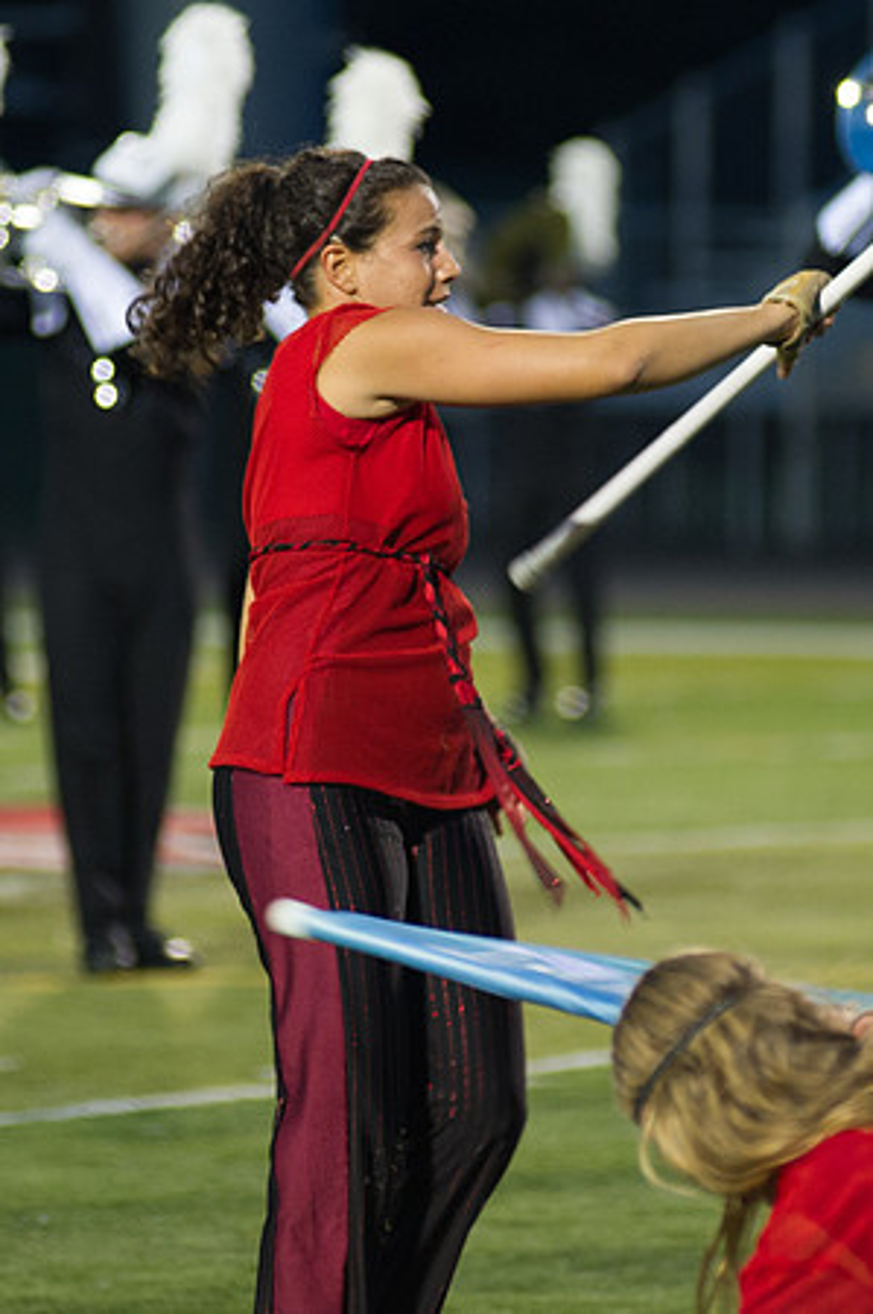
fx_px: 13496
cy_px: 504
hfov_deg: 3.7
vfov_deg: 5.6
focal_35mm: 370
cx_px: 479
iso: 1800
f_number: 2.8
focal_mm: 170
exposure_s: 1/160
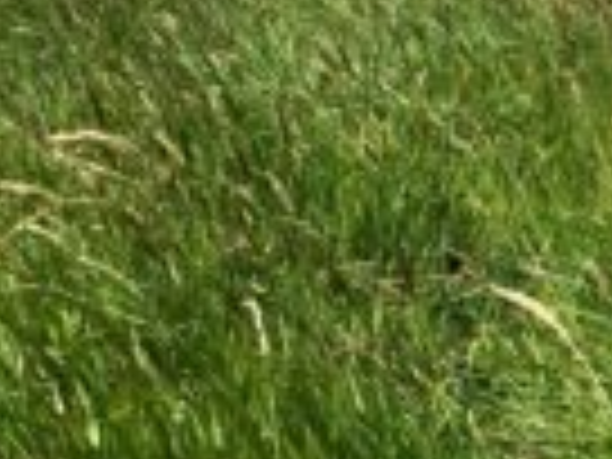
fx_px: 1962
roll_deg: -1.8
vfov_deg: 13.1
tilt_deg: -8.5
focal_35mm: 111
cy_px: -63
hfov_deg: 17.6
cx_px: 486
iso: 25
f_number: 2.2
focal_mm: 4.15
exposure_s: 1/2079
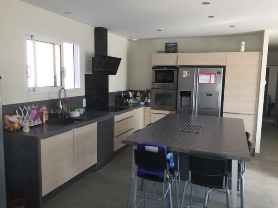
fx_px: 233
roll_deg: -0.7
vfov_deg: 48.2
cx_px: 139
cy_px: 104
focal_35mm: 29
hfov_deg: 61.7
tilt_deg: -6.7
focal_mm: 4.15
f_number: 2.2
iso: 32
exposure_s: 1/50
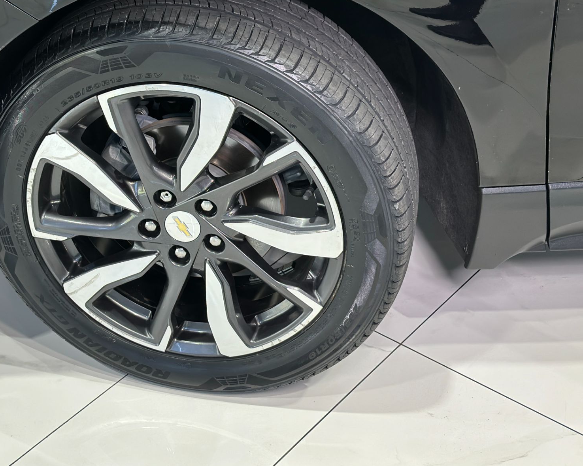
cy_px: 192
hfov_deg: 30.8
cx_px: 207
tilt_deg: -33.5
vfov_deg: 24.9
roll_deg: +0.8
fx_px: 1053
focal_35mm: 61
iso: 125
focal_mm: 6.86
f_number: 1.78
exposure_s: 1/60
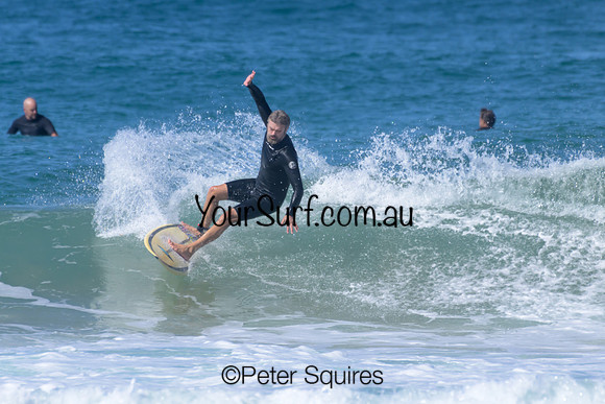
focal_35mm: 1000
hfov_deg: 2.1
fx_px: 16809
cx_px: 302
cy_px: 202
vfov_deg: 1.4
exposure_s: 1/2000
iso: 1000
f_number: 11
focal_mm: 1000
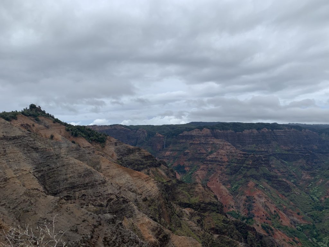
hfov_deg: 67.3
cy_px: 124
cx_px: 164
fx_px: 247
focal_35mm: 26
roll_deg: +0.3
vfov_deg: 53.1
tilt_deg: +3.3
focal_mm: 4.25
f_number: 1.8
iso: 25
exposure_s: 1/1880
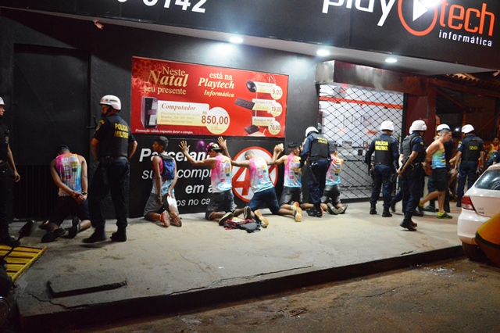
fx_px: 458
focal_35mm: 33
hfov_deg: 57.2
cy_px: 166
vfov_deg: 39.9
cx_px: 250
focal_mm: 22
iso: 3200
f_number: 3.8
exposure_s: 1/25
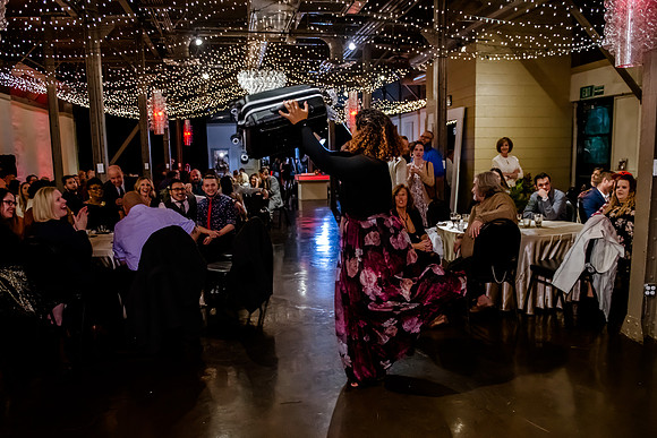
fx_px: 523
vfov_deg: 45.4
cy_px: 245
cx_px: 328
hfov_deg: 64.2
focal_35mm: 29
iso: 5000
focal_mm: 24
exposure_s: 1/200
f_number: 2.8
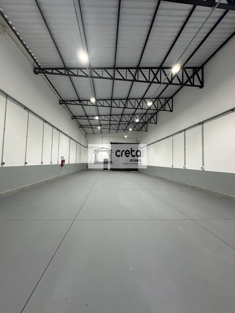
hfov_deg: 85.7
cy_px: 156
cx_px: 118
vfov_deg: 102.1
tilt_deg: +2.1
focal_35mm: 14
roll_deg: -2.1
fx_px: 127
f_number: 2.2
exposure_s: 1/60
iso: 160
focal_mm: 2.22
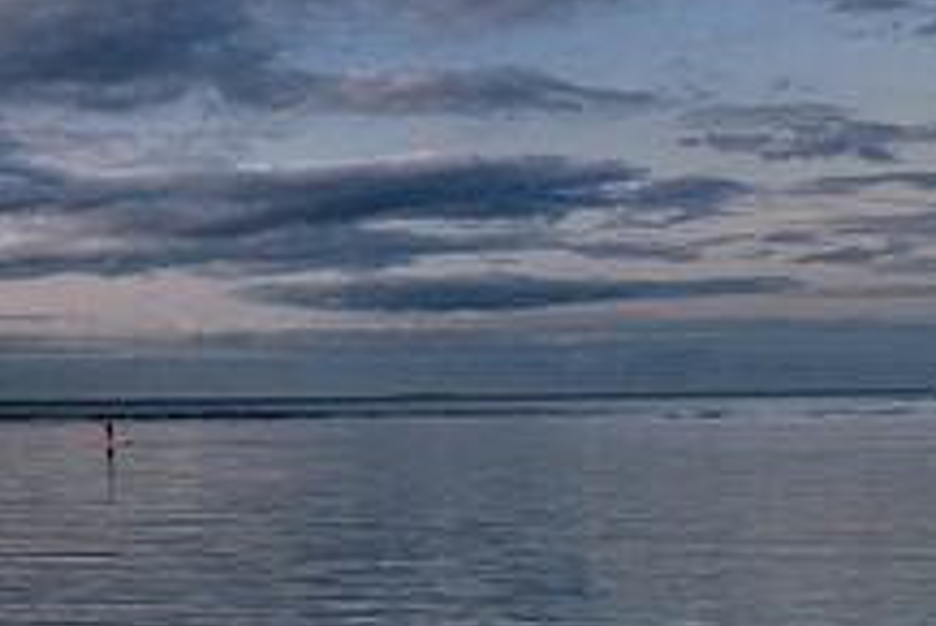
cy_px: 58
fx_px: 1873
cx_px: -134
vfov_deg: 18.6
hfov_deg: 25.6
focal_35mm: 72
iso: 400
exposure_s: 1/125
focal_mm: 18
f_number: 3.2
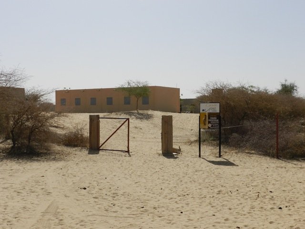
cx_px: 152
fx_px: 405
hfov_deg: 41.2
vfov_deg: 31.5
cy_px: 114
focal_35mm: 46
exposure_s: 1/800
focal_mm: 8.1
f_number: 6.3
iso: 160
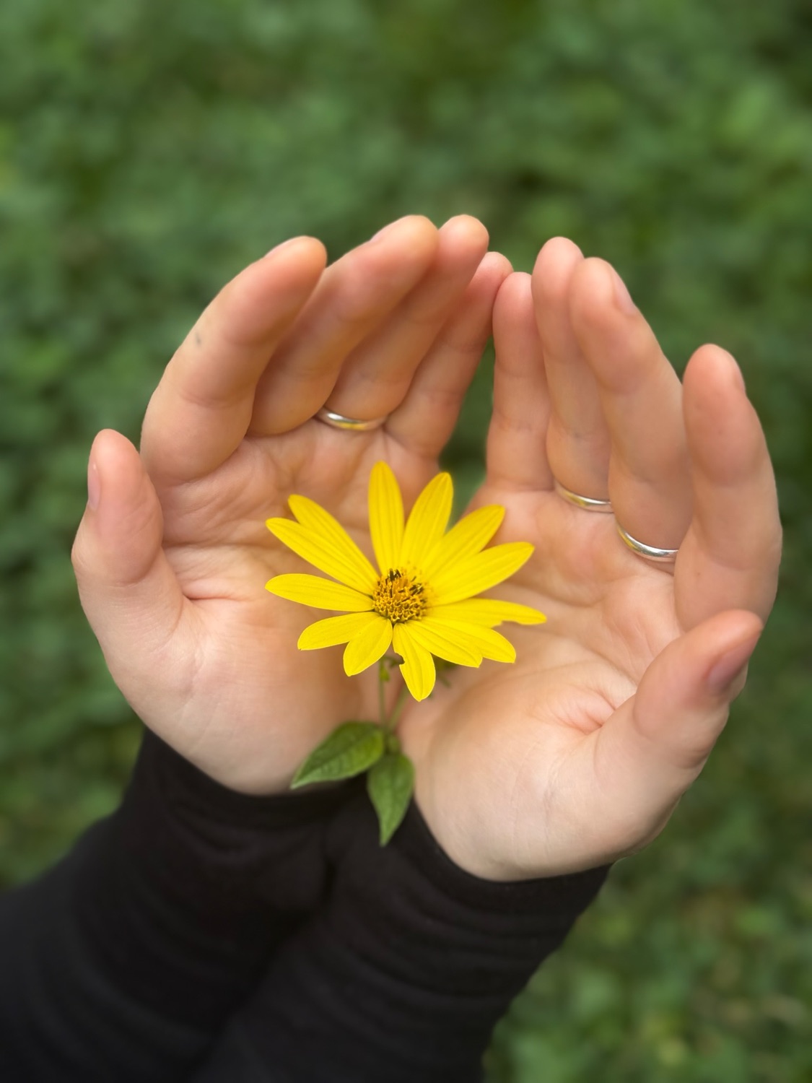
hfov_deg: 30.3
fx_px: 1501
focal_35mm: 48
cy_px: 542
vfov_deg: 39.7
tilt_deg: -54.1
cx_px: 406
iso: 80
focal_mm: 6.76
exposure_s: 1/427
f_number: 1.78
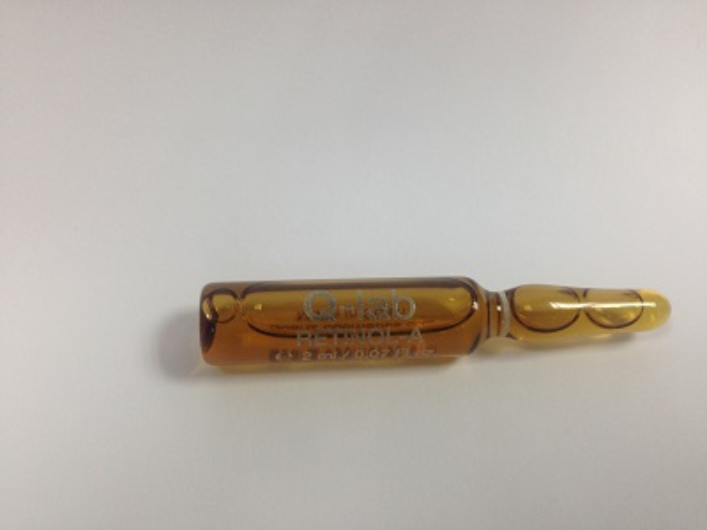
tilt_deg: -52.2
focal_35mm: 33
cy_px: 265
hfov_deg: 55.4
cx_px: 354
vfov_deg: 42.9
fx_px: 674
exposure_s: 1/33
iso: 50
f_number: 2.4
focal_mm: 4.12
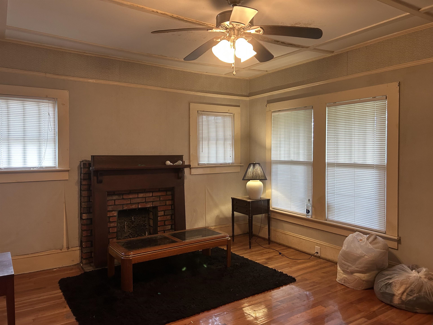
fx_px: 325
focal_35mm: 26
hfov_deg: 67.3
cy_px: 162
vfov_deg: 53.1
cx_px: 216
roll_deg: +0.2
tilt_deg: -2.0
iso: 250
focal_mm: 5.7
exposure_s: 1/60
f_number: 1.5
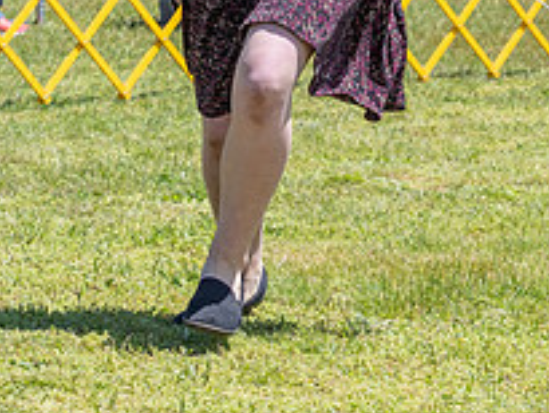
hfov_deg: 7.2
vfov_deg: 5.5
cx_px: 810
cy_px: -40
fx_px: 4316
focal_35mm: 272
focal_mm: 86
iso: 640
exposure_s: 1/1600
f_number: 7.1
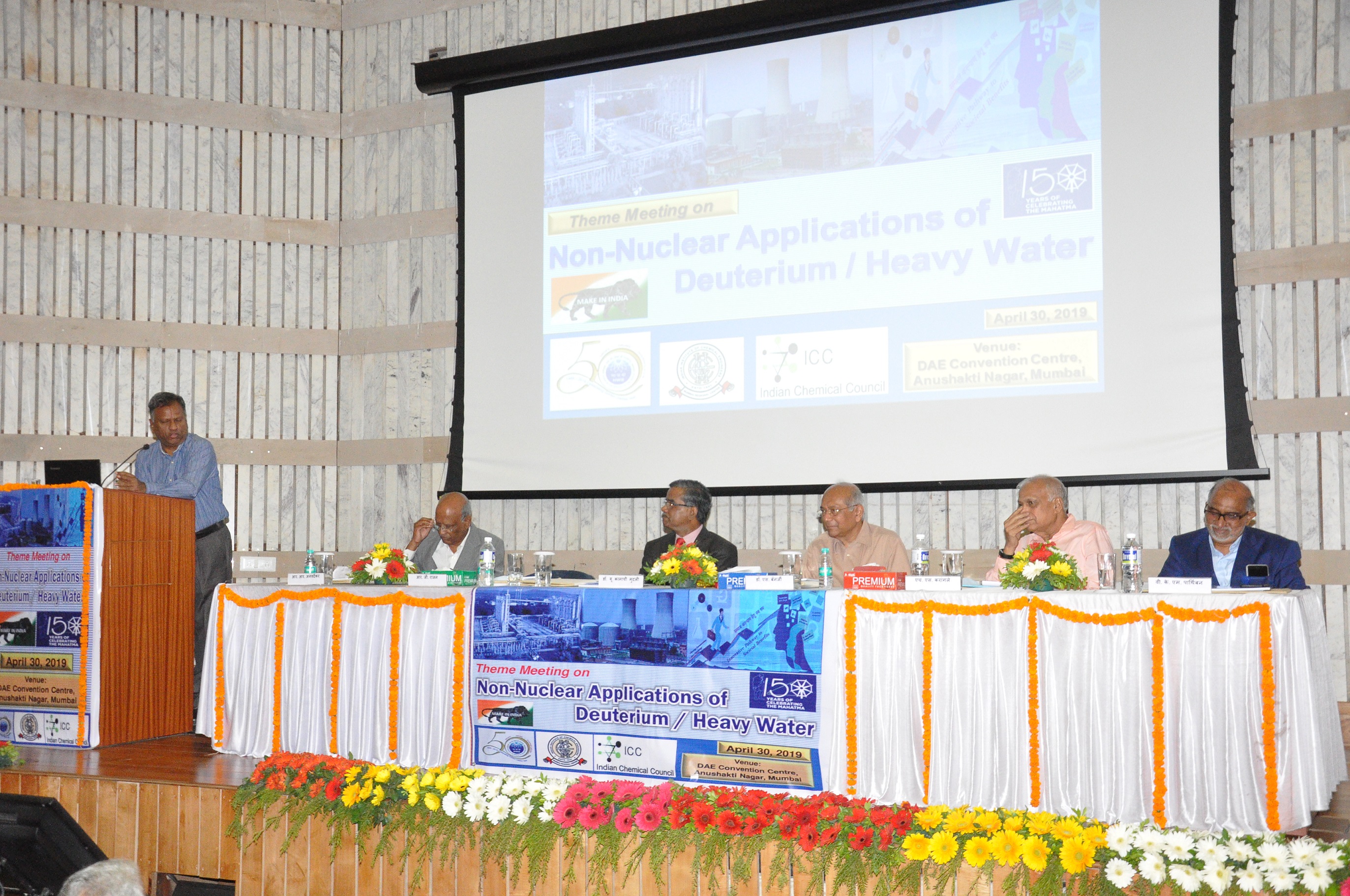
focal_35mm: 39
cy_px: 448
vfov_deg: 34.1
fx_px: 1461
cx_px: 675
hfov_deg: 49.6
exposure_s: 1/125
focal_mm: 26
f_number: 6.3
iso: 3200
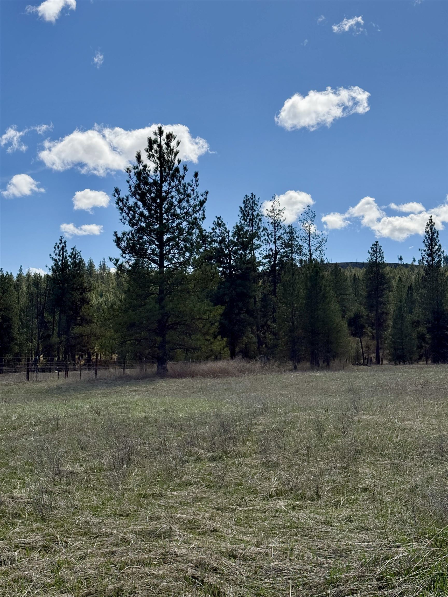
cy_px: 298
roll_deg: -0.7
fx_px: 828
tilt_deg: +4.6
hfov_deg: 30.3
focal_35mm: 48
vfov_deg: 39.7
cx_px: 224
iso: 80
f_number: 1.78
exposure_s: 1/9901
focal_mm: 6.76
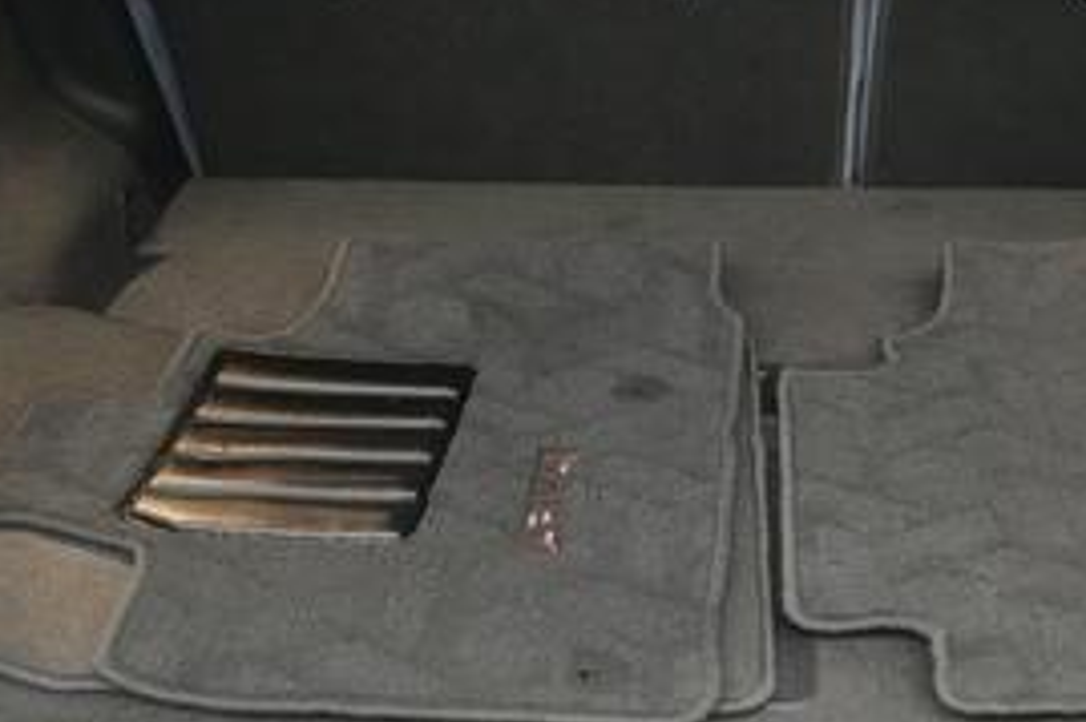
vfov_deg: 23.7
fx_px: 1718
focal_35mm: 57
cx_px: 739
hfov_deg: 34.7
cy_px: 294
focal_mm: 24
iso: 8000
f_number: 2.8
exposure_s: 1/160
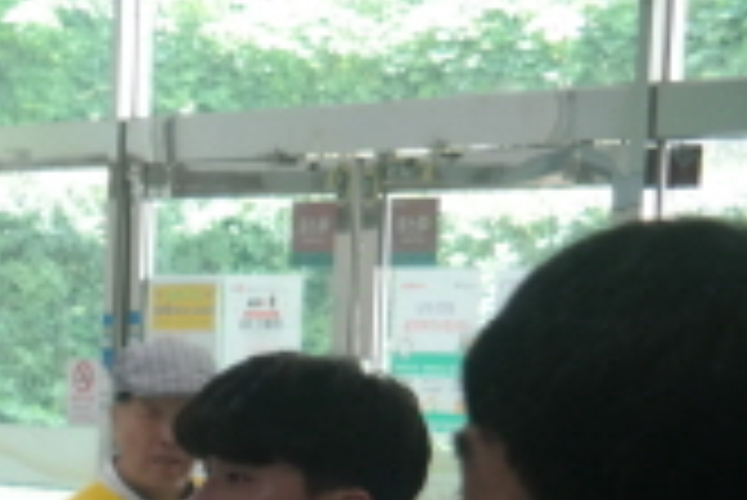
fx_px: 3364
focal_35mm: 162
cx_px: -765
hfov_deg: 11.4
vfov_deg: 8.4
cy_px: 687
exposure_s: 1/50
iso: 200
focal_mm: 24
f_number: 4
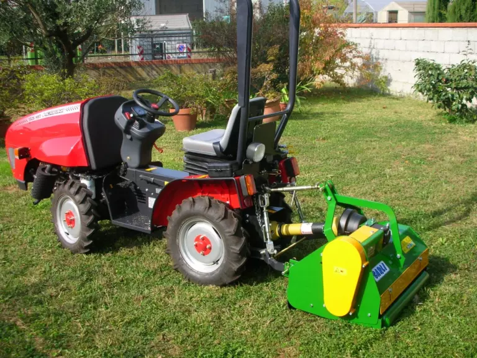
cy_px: 179
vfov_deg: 31.5
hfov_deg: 41.2
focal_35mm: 46
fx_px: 634
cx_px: 238
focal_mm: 7.7
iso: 50
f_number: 3.5
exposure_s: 1/282
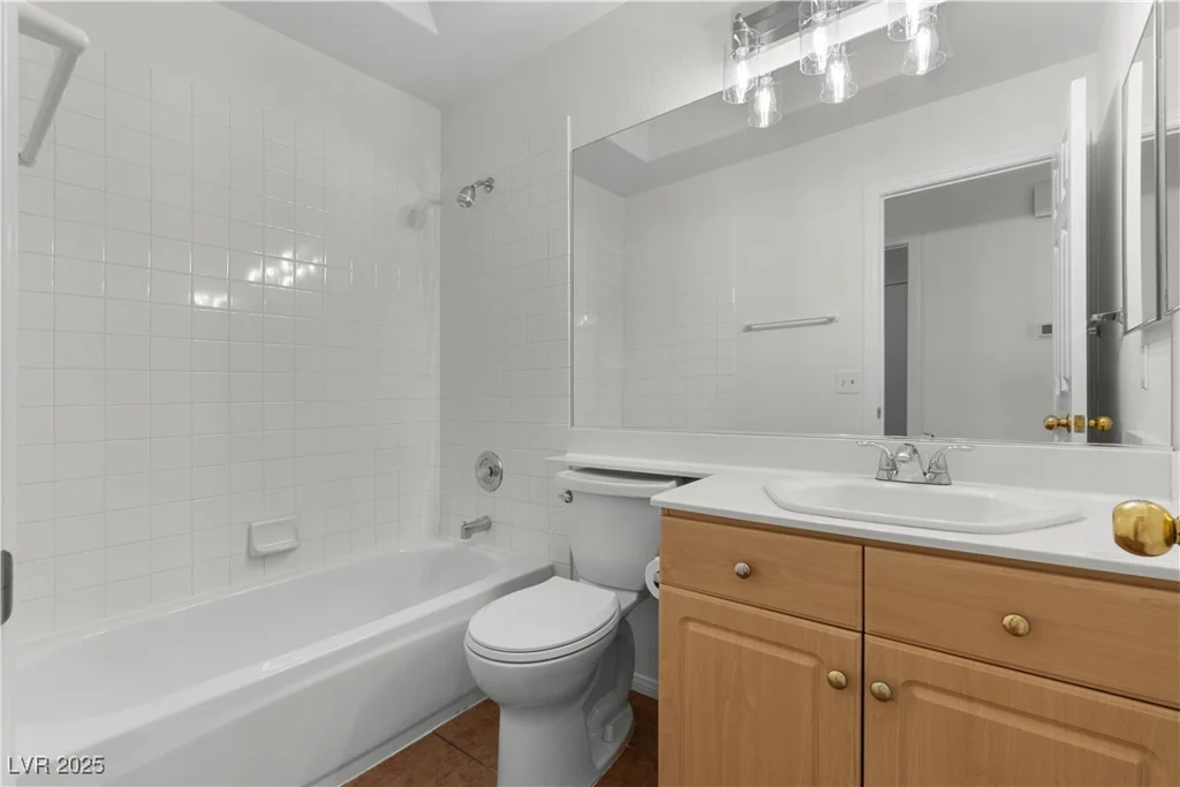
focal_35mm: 15
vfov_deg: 77.3
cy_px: 394
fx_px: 492
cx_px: 590
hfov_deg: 100.4
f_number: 9
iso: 320
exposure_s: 1/6
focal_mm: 10
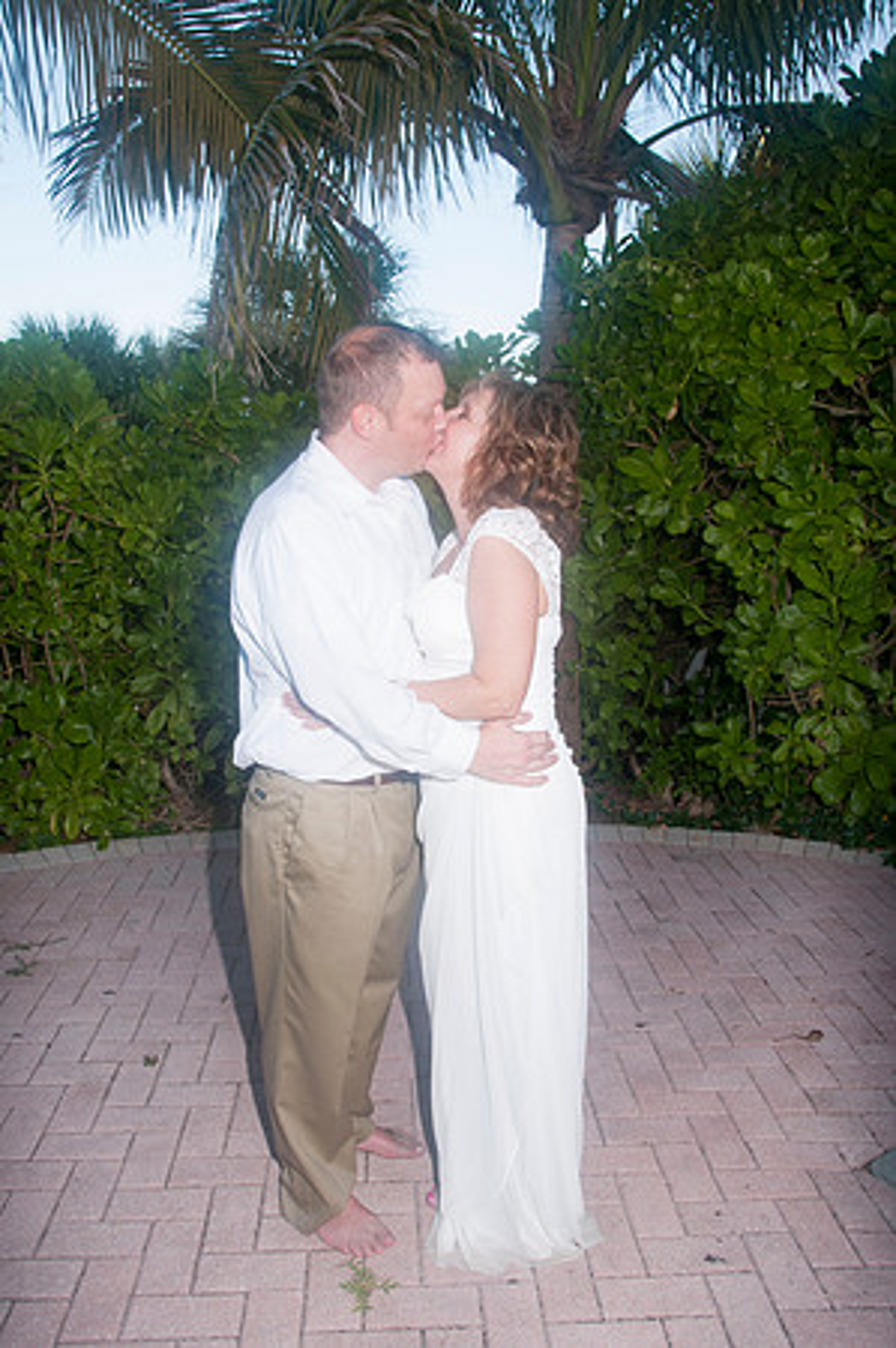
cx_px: 448
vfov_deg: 62.0
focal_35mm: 30
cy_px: 674
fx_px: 1123
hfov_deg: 43.5
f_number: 9
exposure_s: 1/125
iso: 200
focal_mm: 20
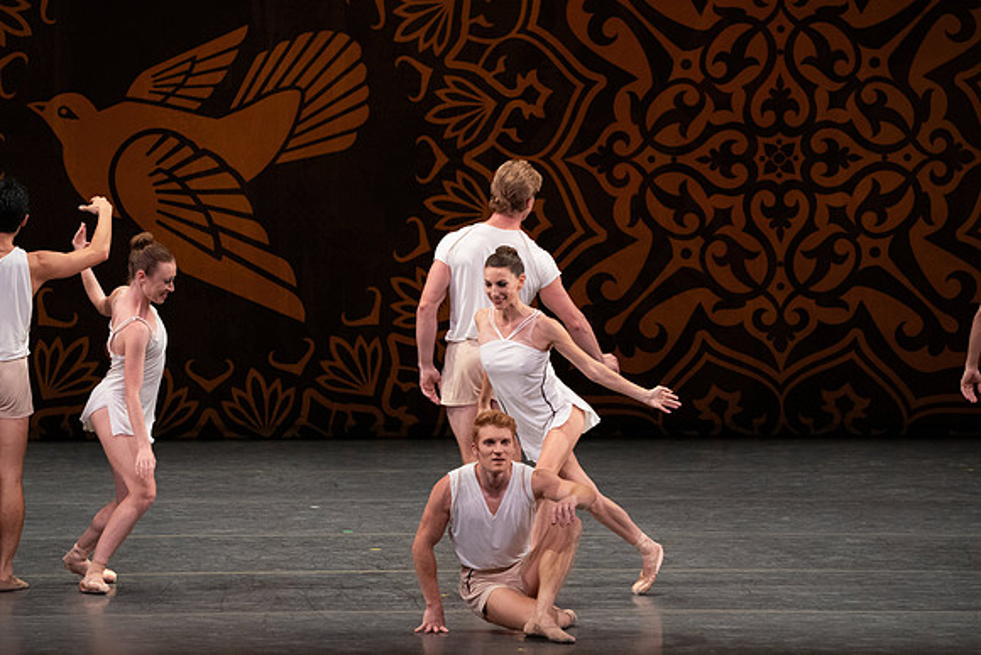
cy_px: 328
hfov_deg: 6.4
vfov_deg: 4.2
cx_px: 490
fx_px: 8831
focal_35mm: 324
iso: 5000
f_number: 10
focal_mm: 324
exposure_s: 1/400
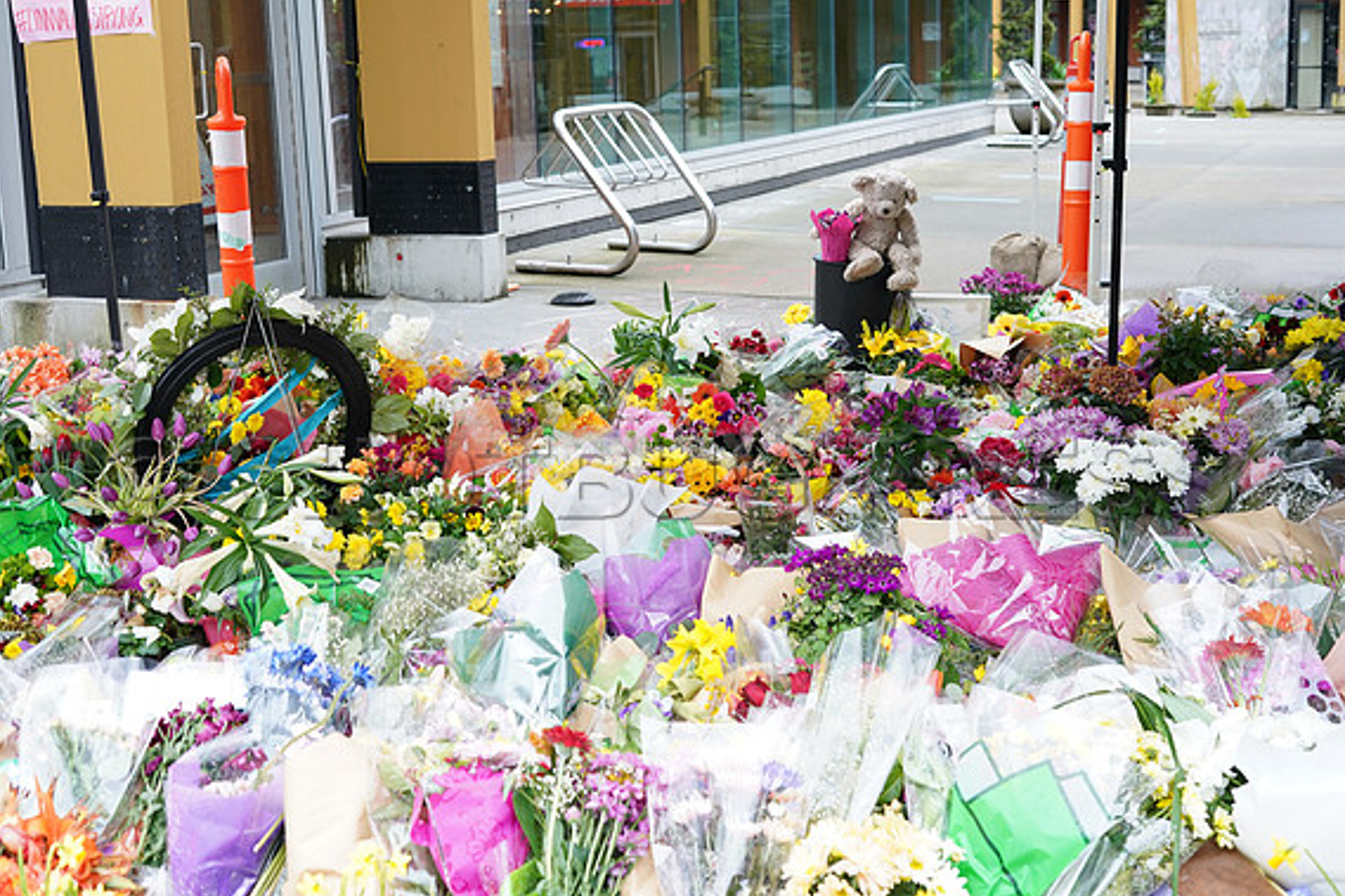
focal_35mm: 51
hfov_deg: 38.9
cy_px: 455
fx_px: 1905
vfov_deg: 26.5
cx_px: 678
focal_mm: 50
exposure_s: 1/60
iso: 640
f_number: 5.6
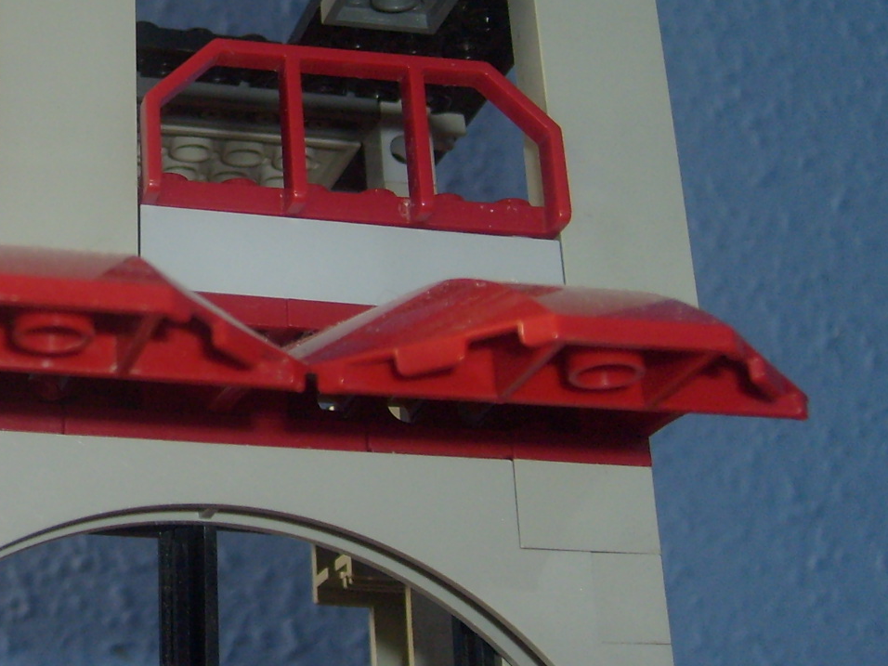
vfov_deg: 19.5
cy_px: 168
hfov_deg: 24.7
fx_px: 1924
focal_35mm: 75
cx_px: -14
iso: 100
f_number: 2.8
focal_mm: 5.8
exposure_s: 1/45
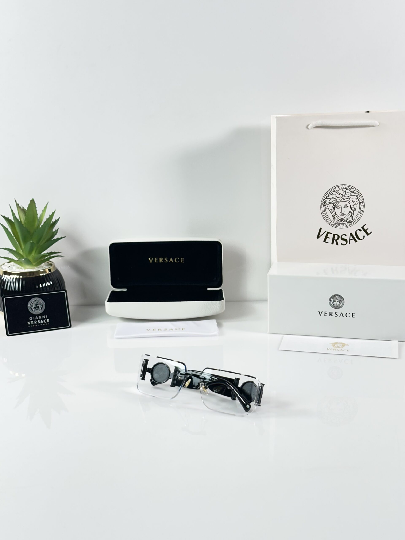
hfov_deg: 30.3
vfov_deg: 39.7
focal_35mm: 48
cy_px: 270
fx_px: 749
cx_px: 202
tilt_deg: -14.9
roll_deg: +0.9
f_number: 1.78
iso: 80
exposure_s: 1/100
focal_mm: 6.86
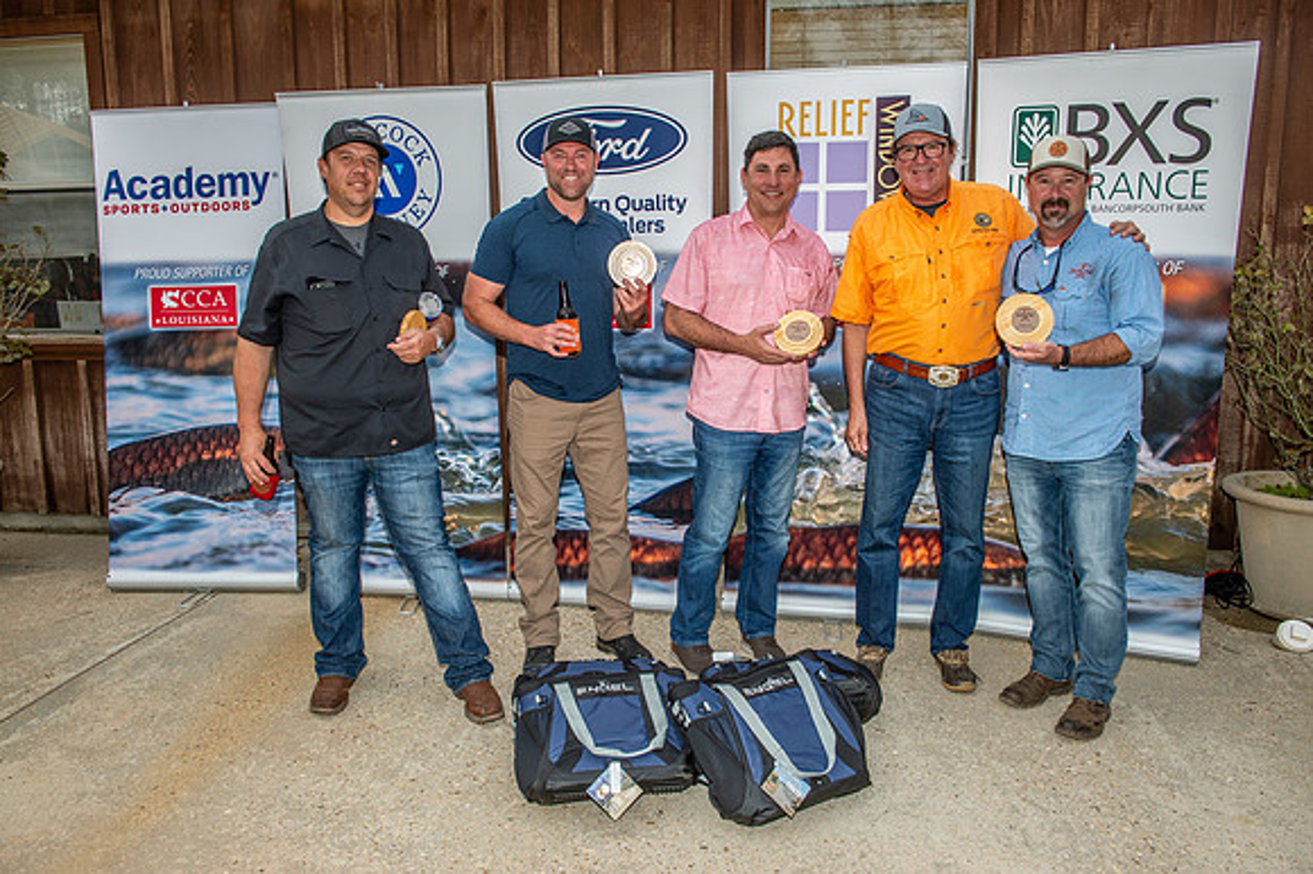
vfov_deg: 46.4
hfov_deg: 65.5
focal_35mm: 28
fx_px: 1021
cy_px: 437
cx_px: 656
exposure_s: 1/200
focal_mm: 28
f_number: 6.3
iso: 160
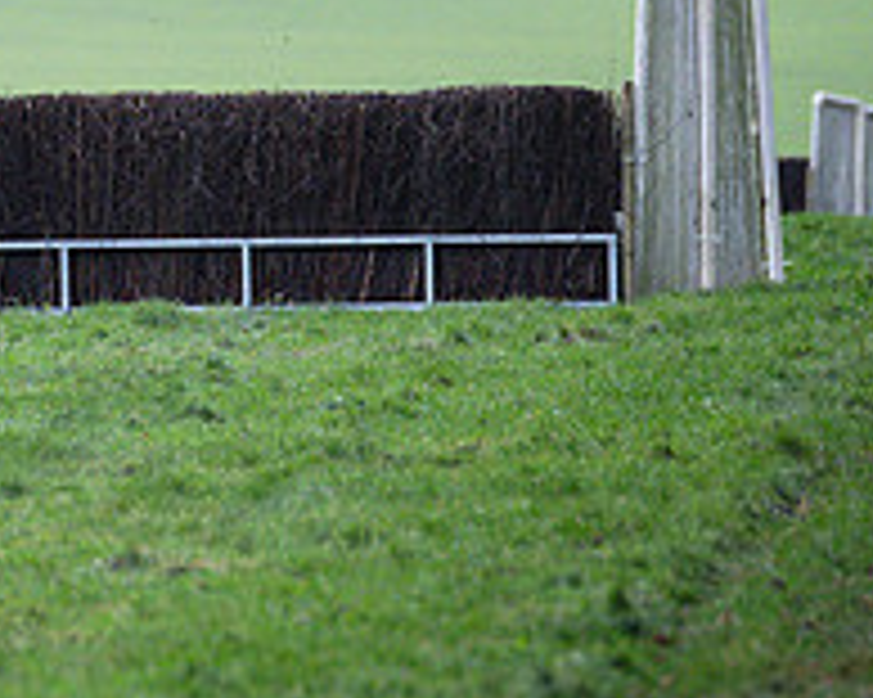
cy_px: -70
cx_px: -233
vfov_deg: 1.4
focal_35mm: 1146
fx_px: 29595
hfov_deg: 1.7
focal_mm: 200
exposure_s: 1/2000
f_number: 2.8
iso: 800
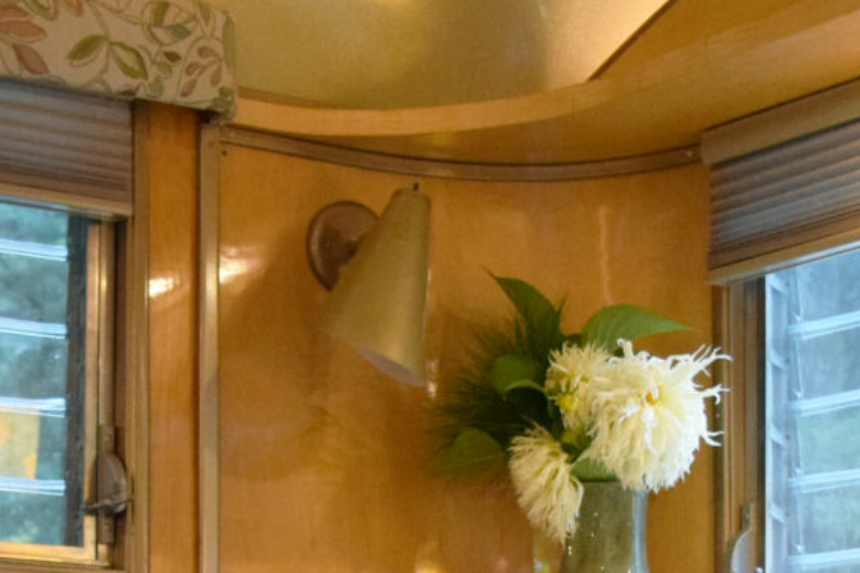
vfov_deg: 12.2
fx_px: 2604
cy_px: 766
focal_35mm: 109
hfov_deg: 18.6
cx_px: 224
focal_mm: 20
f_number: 3.8
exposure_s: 1/60
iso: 2500
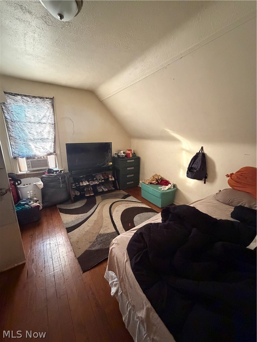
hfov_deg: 85.7
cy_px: 171
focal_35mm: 14
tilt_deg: -13.0
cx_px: 128
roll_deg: -1.4
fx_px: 139
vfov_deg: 102.1
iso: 1250
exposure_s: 1/60
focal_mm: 2.22
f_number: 2.2
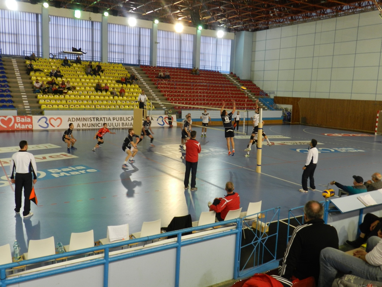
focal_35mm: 32
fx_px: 353
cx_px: 191
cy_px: 144
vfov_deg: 44.2
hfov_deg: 56.8
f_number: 3.7
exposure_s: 1/40
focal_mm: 5.6
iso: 160
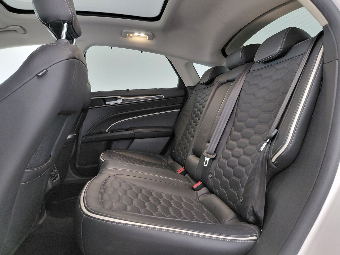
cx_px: 170
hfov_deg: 69.4
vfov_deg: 54.9
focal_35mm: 25
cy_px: 128
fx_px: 246
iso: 320
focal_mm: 4.69
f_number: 1.8
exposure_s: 1/30
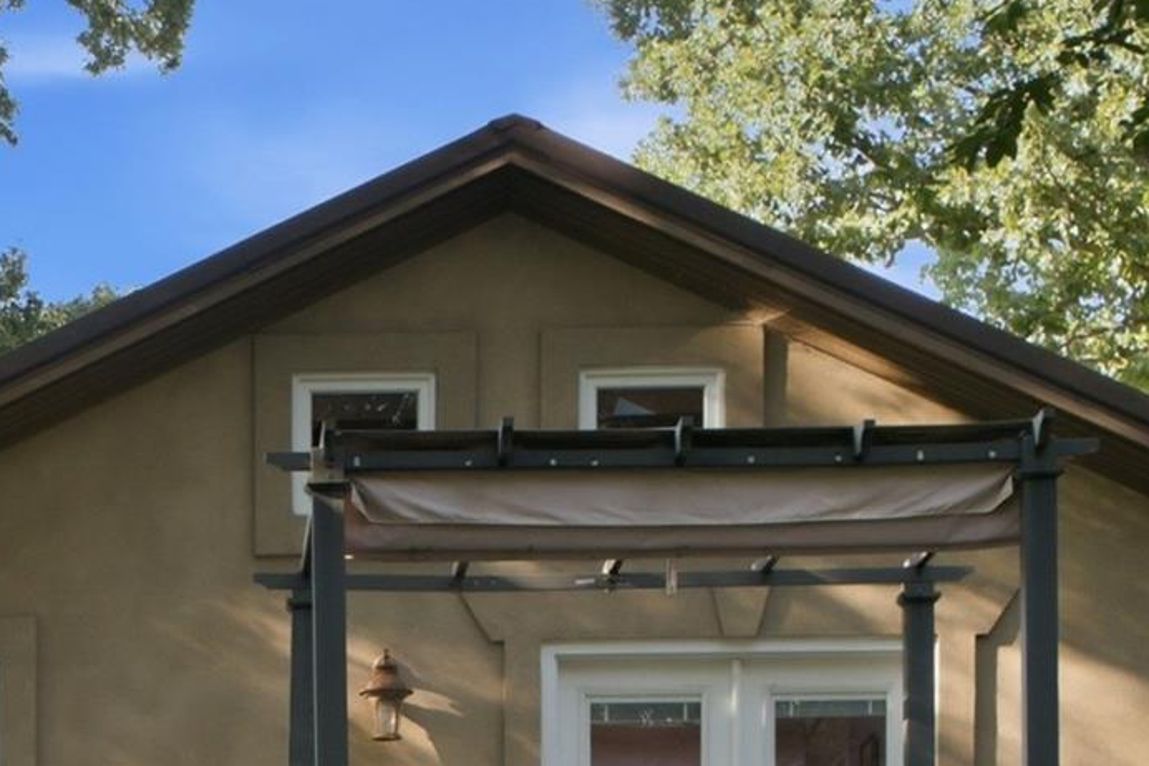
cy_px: 1027
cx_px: 36
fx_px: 4053
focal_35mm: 127
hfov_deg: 15.9
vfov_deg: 10.5
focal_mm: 43
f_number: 6.3
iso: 250
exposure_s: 1/80
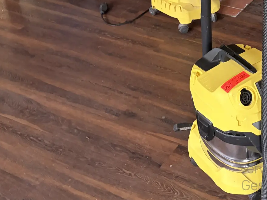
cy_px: 15
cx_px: 282
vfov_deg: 24.8
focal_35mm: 57
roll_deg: -0.1
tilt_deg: -28.5
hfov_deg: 30.7
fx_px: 440
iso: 500
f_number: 1.6
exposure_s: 1/50
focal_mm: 5.96
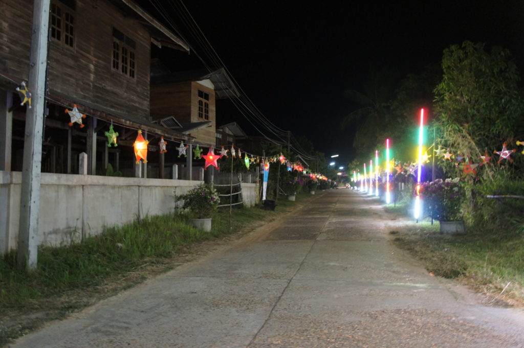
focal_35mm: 30
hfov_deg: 62.0
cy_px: 174
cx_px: 262
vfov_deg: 43.5
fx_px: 436
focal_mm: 20
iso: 1600
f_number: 4
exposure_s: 1/6
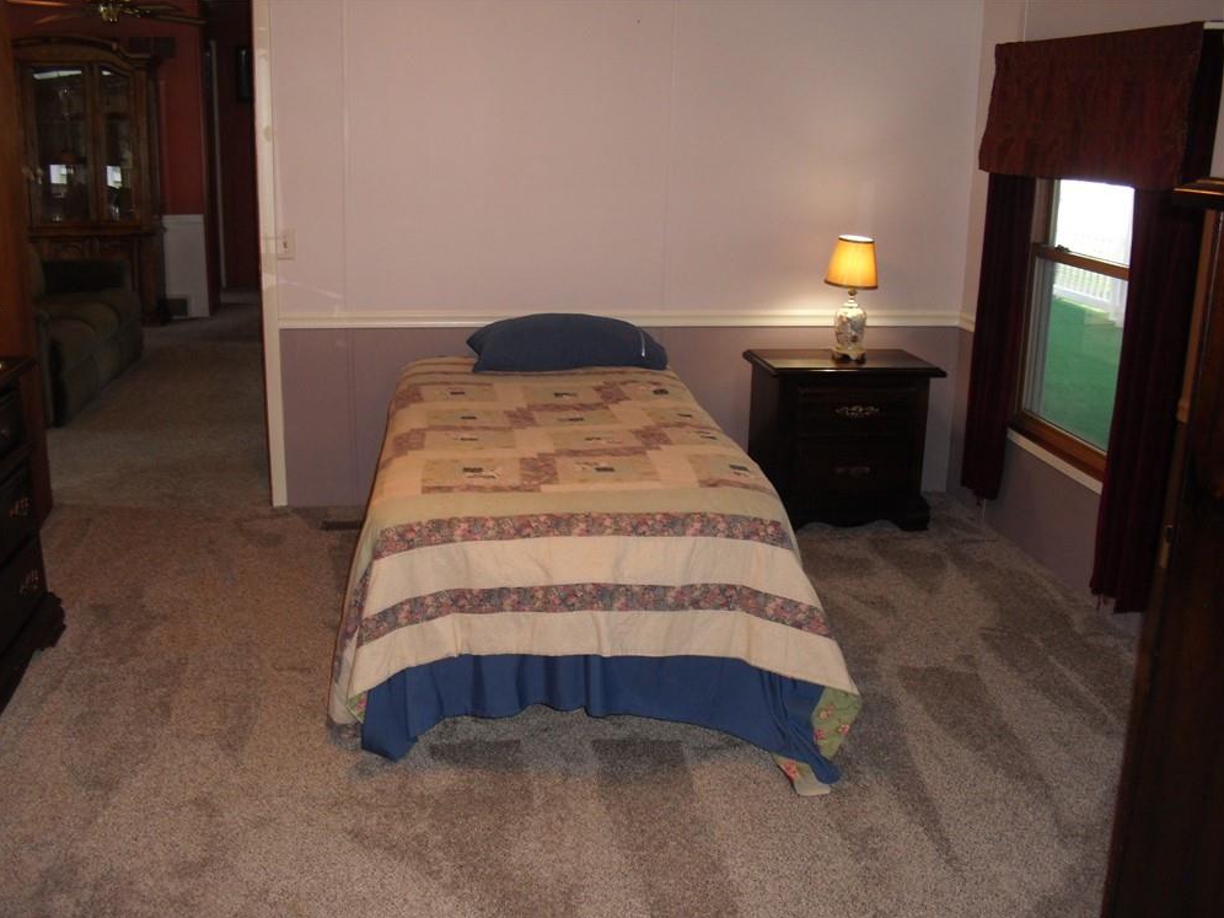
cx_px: 612
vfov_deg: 38.7
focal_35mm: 37
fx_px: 1308
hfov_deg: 50.1
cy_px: 469
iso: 200
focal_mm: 6.3
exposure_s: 1/60
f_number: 3.1
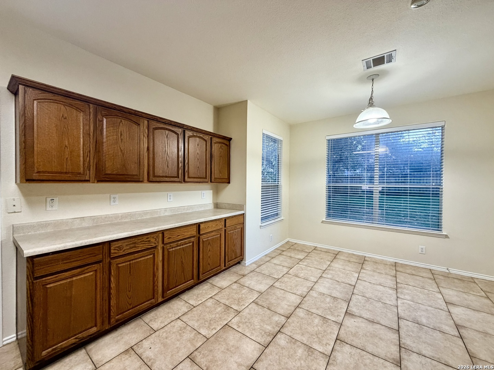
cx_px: 247
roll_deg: +0.1
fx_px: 200
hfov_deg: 102.1
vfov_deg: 85.7
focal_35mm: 14
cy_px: 185
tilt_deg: -0.7
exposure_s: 1/60
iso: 250
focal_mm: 2.22
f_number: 2.2
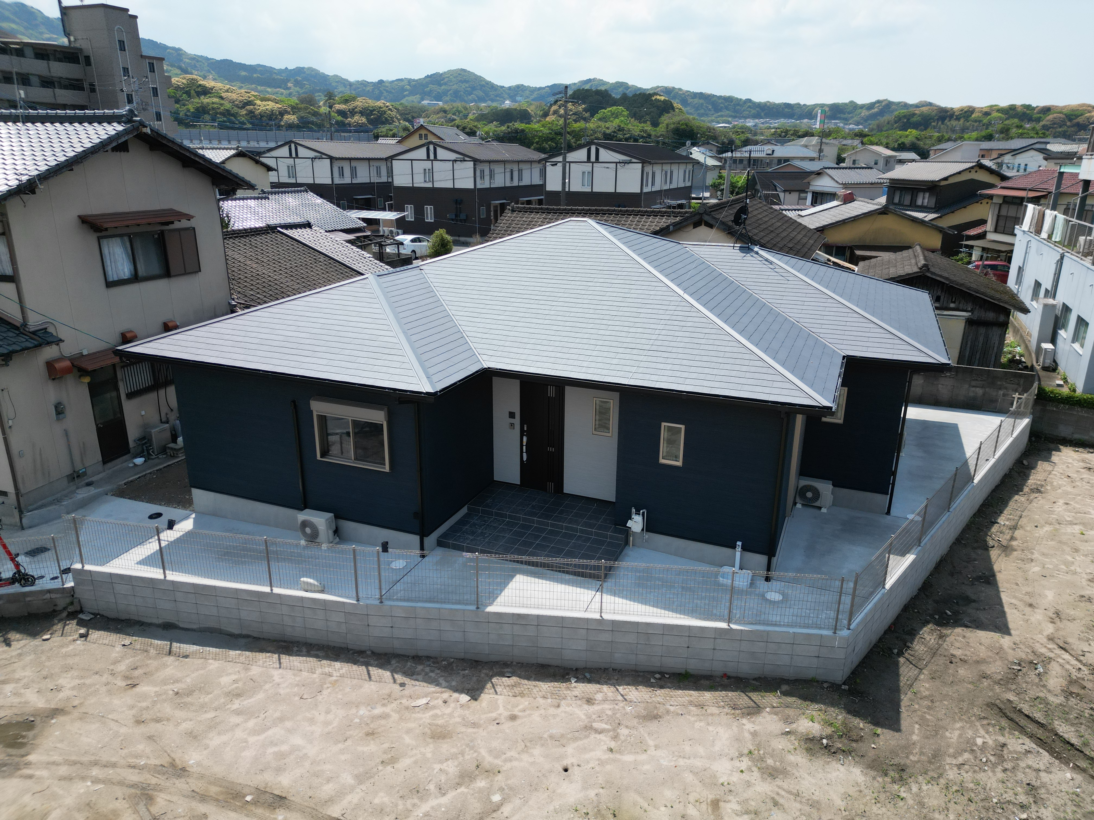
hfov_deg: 71.6
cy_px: 410
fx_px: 758
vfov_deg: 56.8
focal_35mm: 24
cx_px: 547
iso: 200
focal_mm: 6.72
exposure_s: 1/3200
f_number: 1.7
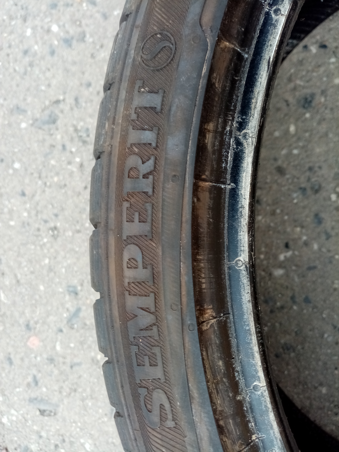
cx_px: 170
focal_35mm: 26
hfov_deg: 53.1
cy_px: 226
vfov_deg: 67.3
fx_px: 339
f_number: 1.8
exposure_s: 1/50
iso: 105
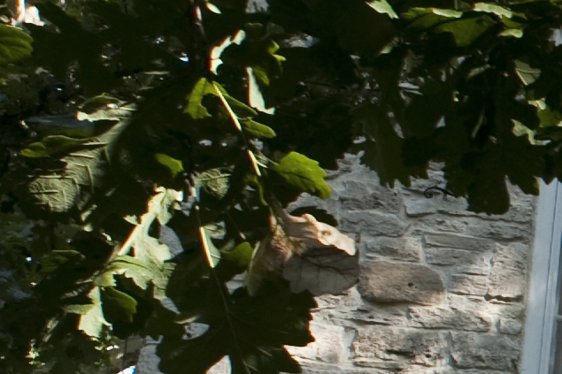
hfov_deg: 11.7
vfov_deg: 10.1
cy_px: 403
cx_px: 1446
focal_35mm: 134
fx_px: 2091
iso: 200
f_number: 7.1
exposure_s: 1/200
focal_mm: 20
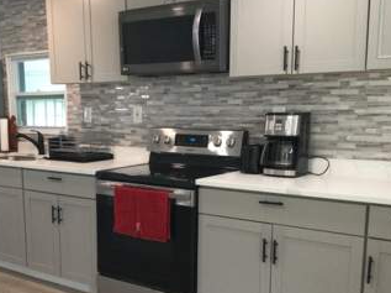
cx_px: 121
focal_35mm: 47
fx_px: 530
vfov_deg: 30.7
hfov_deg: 39.8
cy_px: 187
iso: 100
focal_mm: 3.3
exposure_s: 1/30
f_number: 2.4
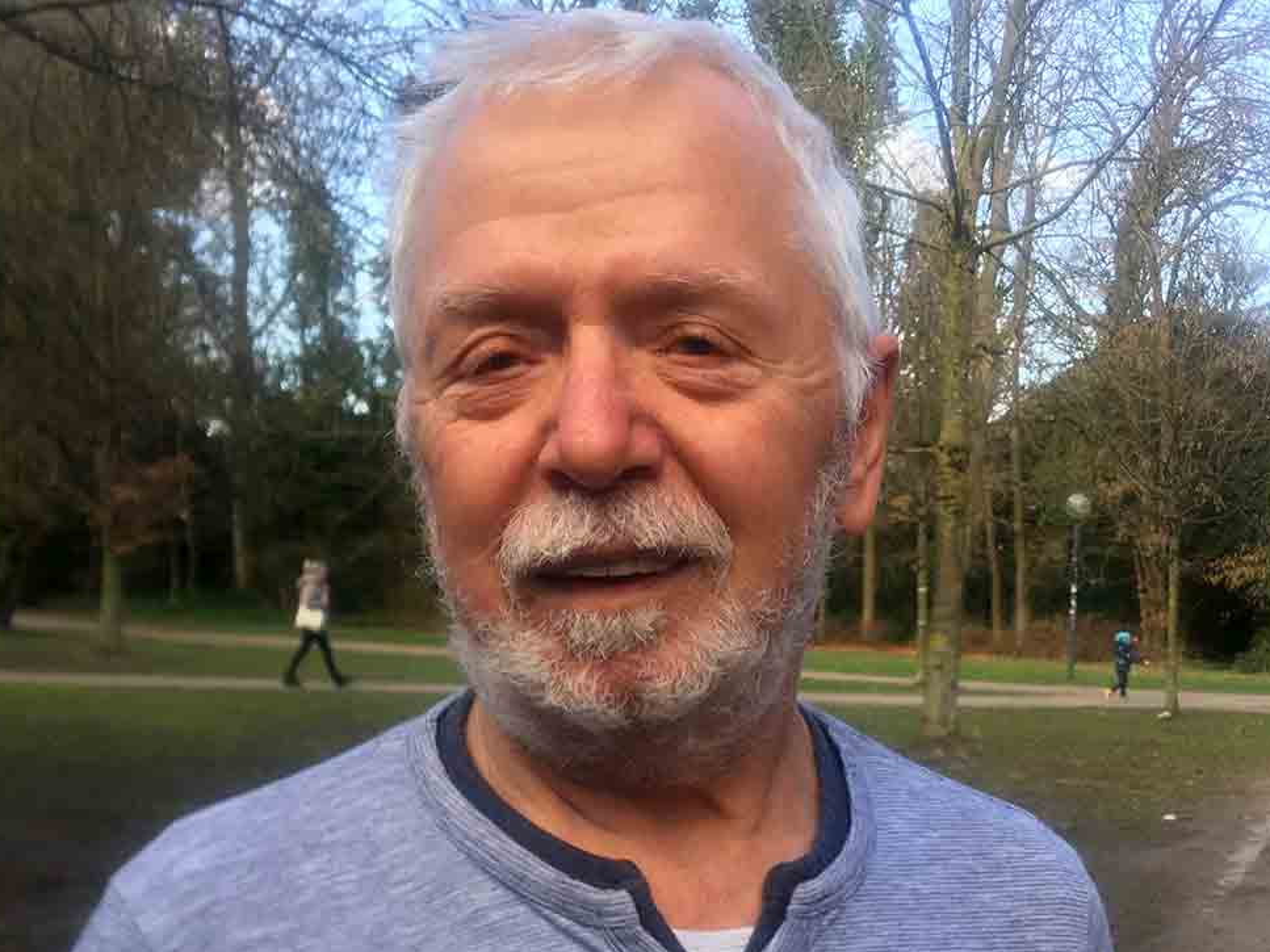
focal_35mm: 30
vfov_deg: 46.8
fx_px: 1101
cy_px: 471
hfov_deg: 60.0
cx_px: 641
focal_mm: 4.15
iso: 25
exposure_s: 1/100
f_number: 2.2
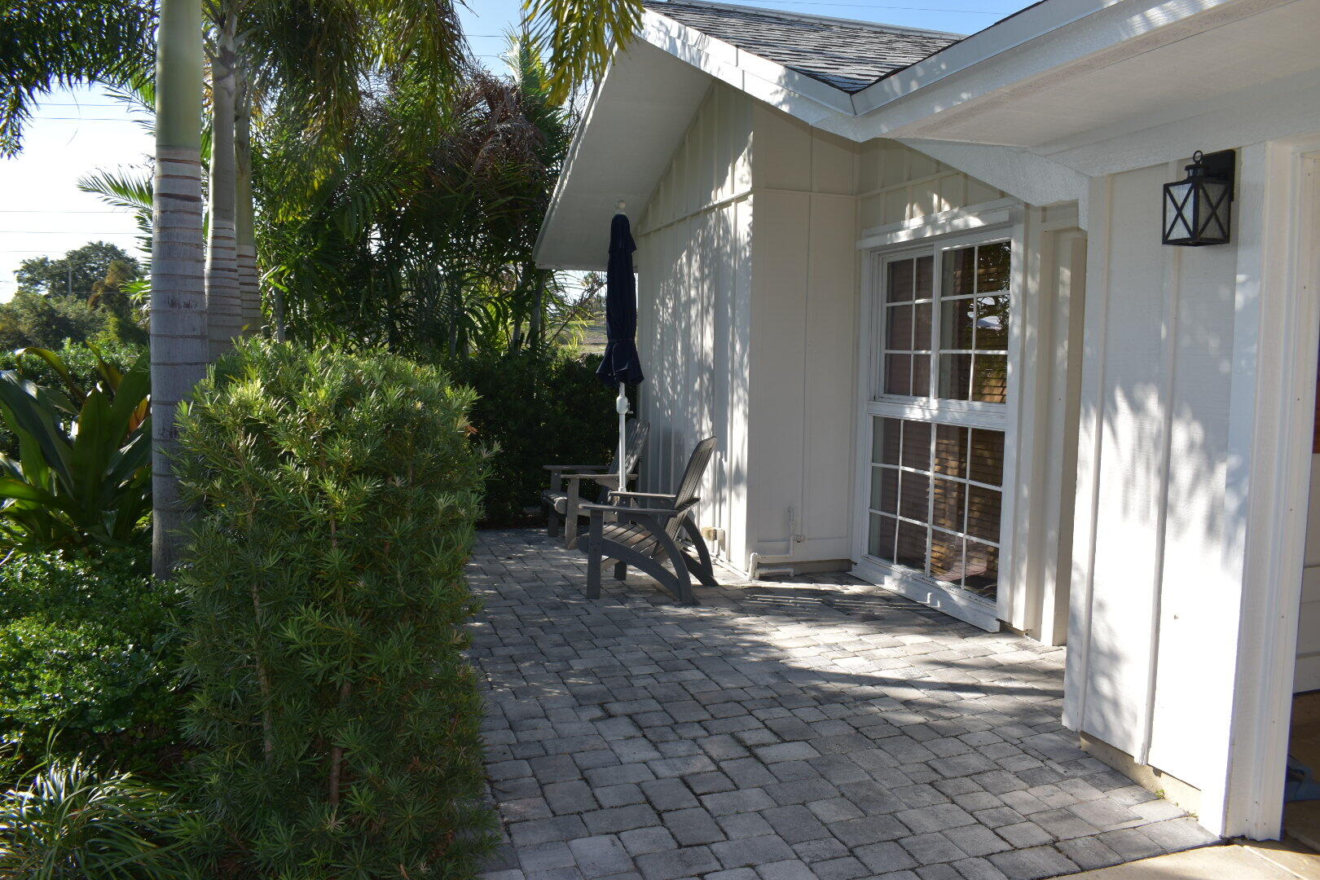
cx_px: 660
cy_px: 440
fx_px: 990
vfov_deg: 47.9
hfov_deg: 67.4
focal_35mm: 27
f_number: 7.1
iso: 100
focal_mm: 18
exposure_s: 1/200
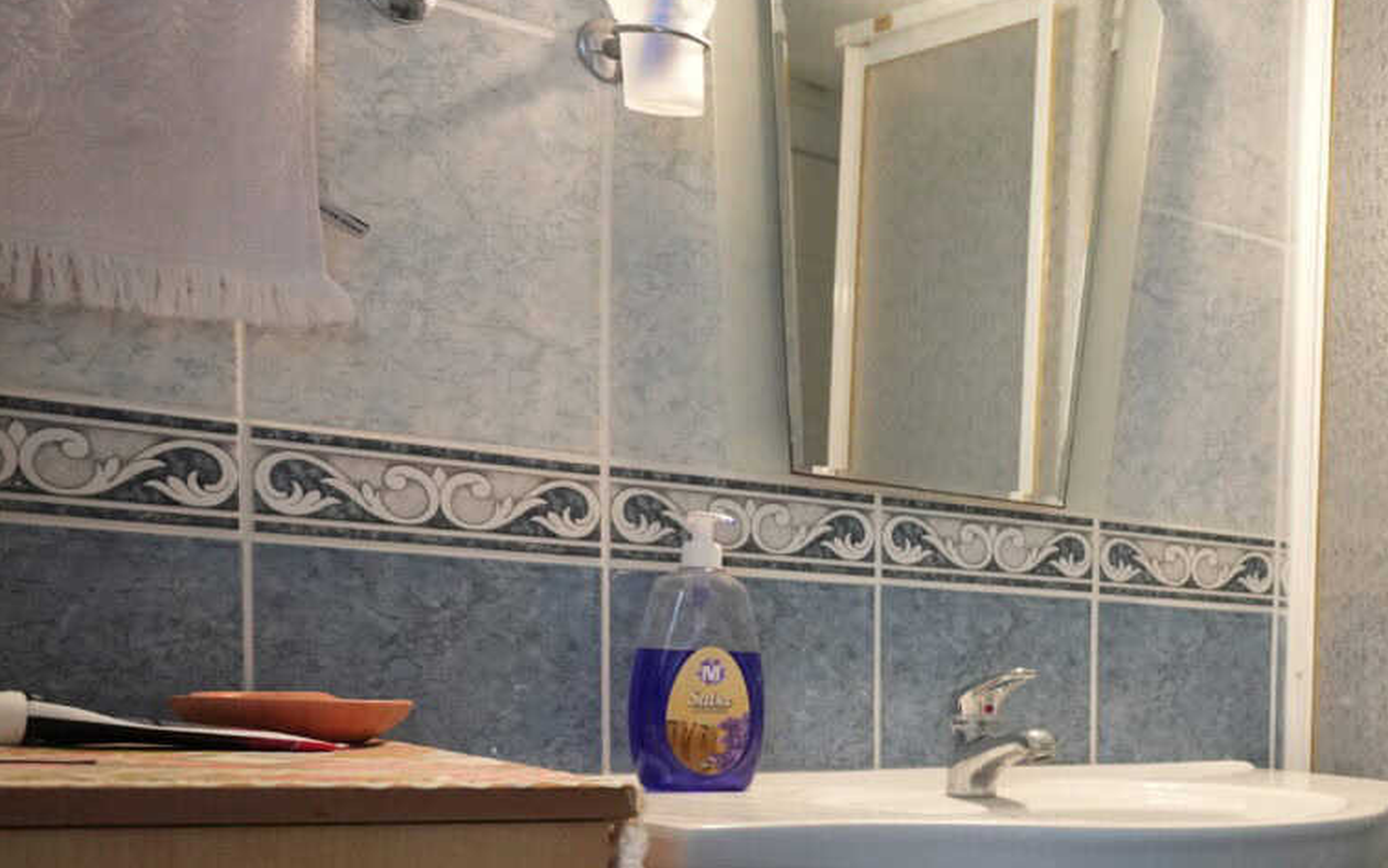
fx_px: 1778
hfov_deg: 34.2
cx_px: 1673
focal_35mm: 47
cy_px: 847
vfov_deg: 26.1
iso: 3200
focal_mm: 17
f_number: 2.8
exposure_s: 1/160
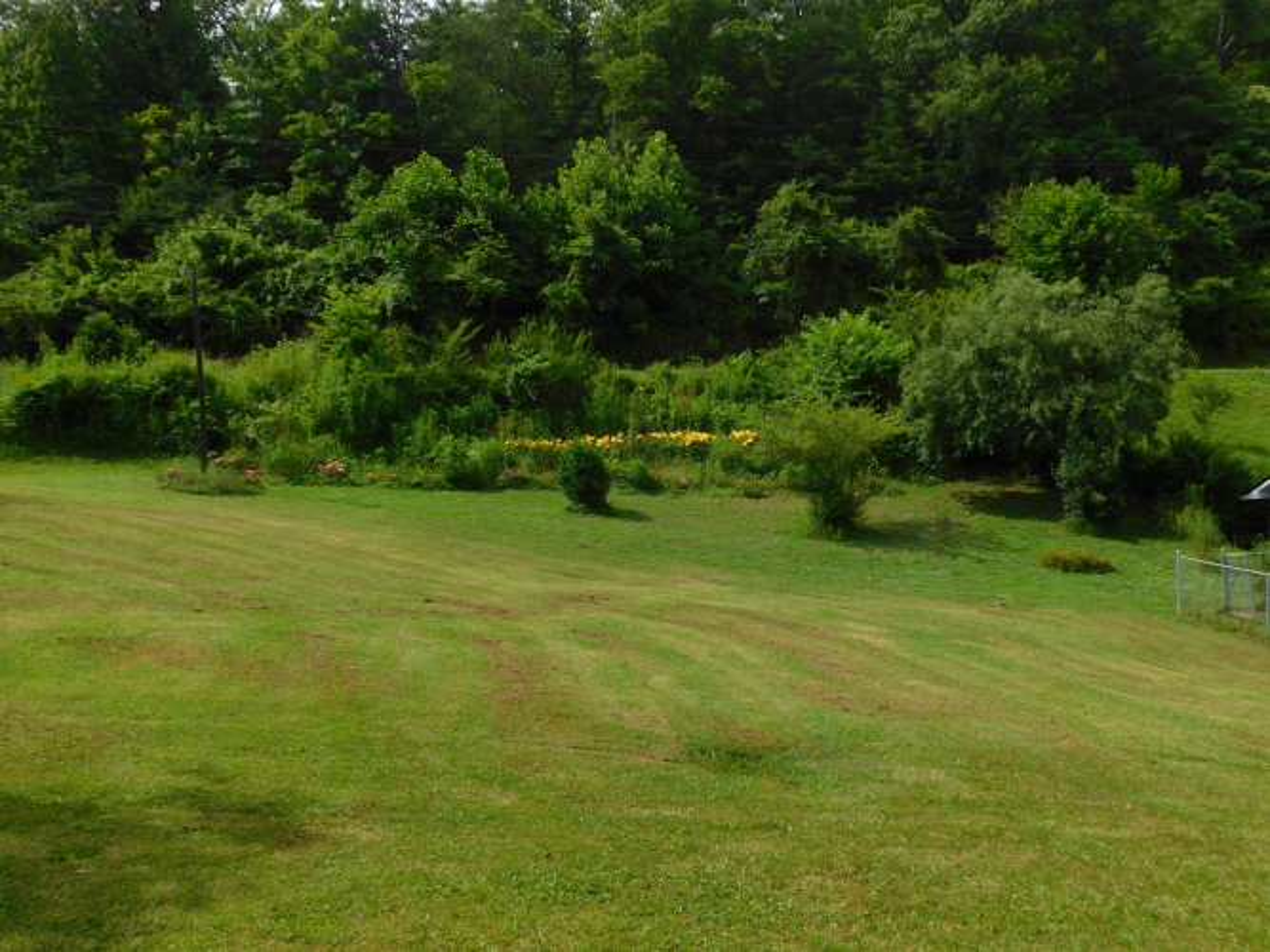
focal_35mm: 30
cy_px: 476
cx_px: 635
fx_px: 1100
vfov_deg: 46.8
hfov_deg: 60.0
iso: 125
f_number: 3.2
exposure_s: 1/1000
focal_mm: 5.3
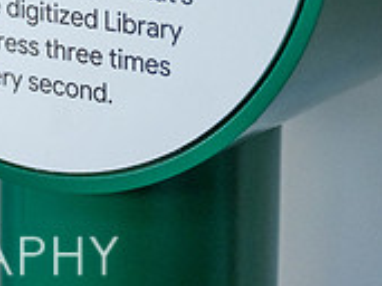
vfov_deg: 7.4
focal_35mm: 196
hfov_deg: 9.8
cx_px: -190
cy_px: -133
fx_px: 2161
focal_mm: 60
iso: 1250
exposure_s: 1/200
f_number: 2.8
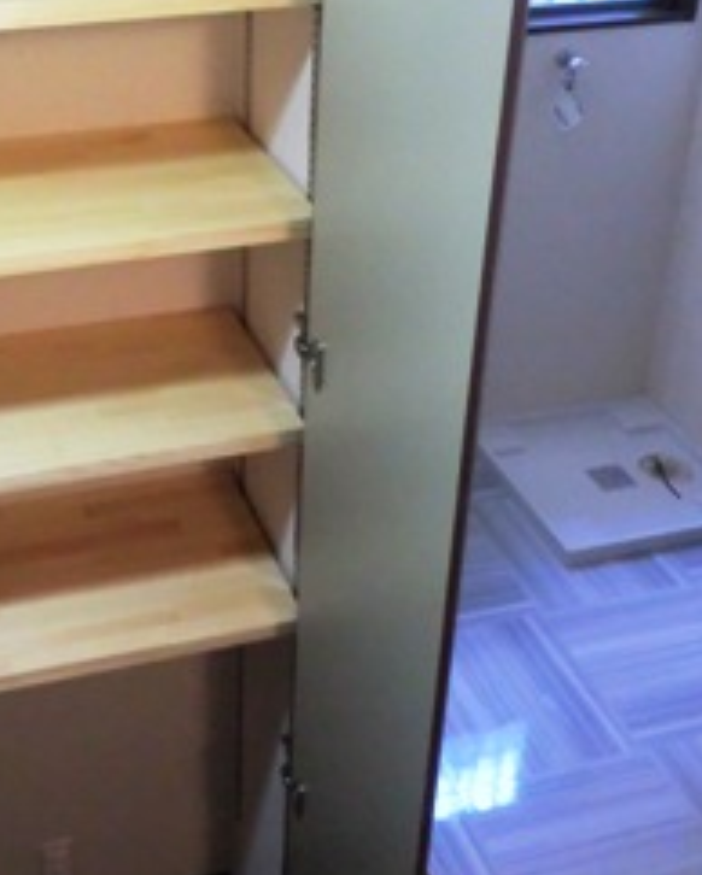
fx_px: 1219
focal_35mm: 47
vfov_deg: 38.9
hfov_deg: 31.4
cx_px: 159
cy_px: 271
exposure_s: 1/60
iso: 640
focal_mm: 4.7
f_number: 2.8
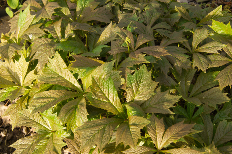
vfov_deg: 29.9
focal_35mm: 45
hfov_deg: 43.6
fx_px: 290
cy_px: 77
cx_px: 116
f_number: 5.6
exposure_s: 1/60
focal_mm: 30
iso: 100
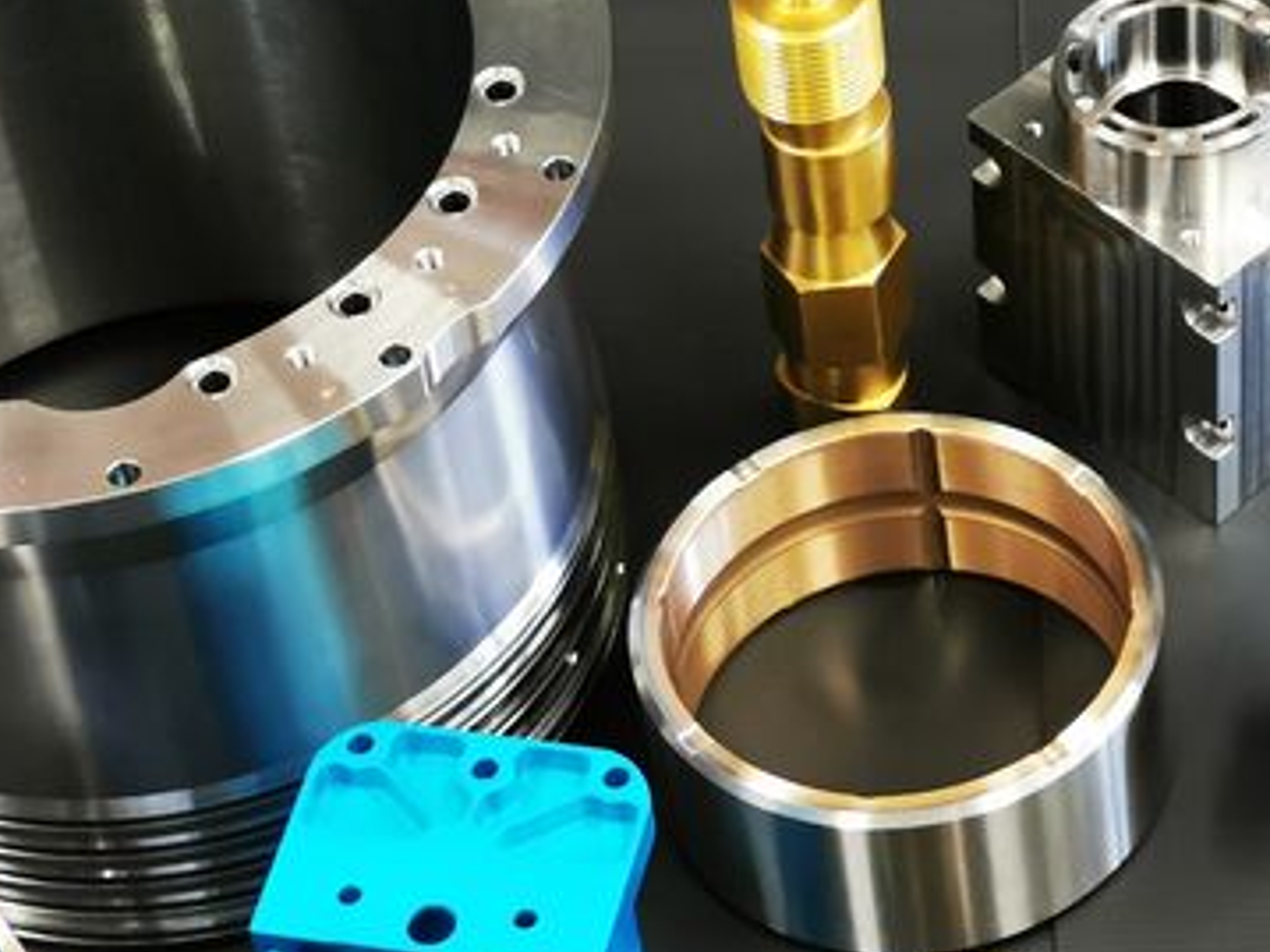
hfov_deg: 15.1
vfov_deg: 11.4
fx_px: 4768
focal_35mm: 130
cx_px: 845
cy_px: 559
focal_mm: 5.56
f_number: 1.6
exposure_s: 1/60
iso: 250
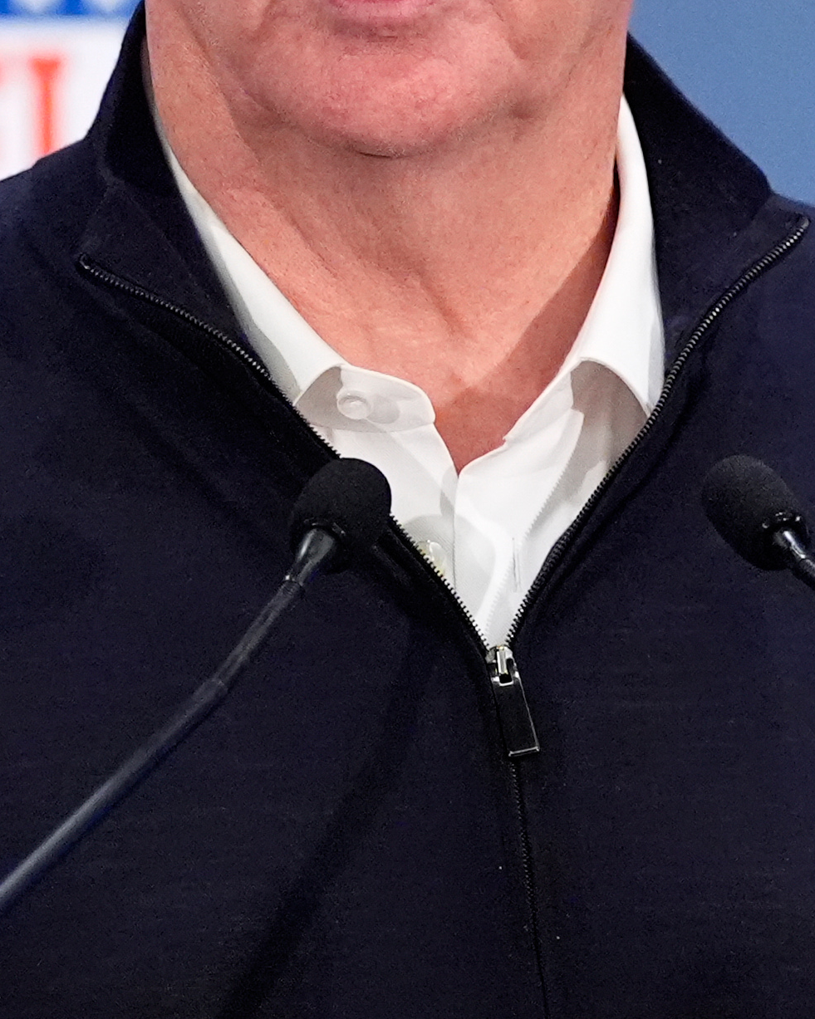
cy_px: 342
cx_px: 599
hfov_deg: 2.0
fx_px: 23195
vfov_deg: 2.5
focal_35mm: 769
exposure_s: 1/640
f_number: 2.8
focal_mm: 171
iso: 5000
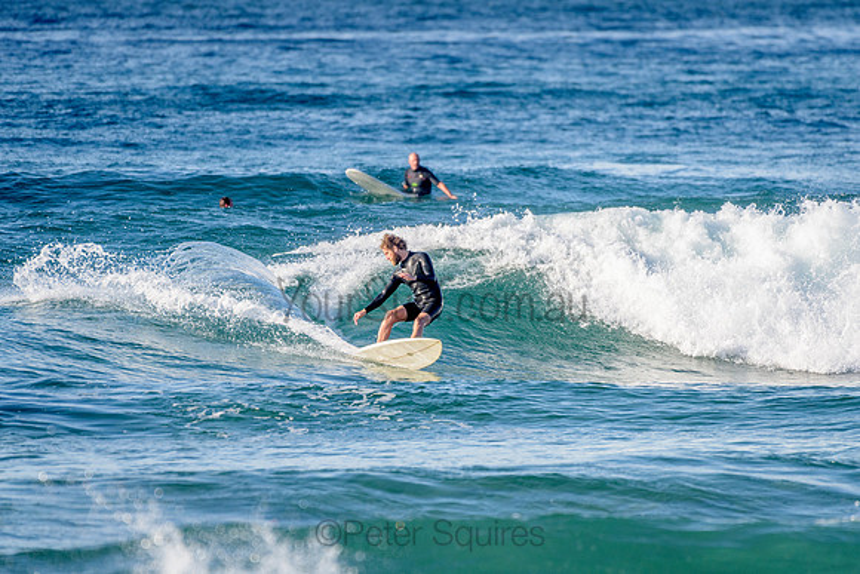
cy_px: 308
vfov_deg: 2.2
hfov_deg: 3.4
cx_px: 420
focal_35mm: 613
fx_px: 14646
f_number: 5.6
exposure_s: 1/1600
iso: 280
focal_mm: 500
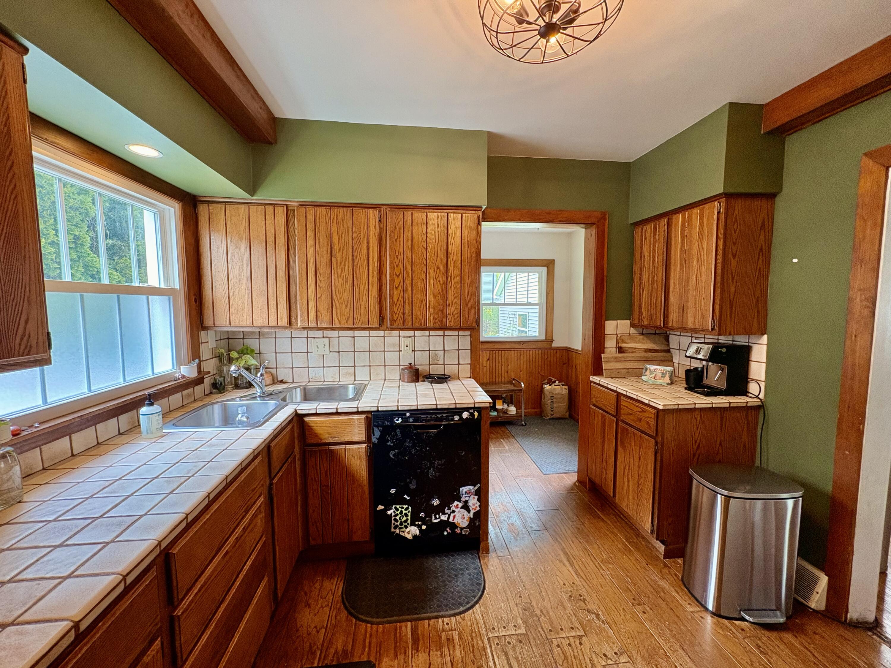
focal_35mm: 14
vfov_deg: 85.7
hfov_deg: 102.1
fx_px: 360
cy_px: 334
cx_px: 446
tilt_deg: -4.1
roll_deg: +0.6
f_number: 2.2
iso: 200
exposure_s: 1/60
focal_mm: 2.22
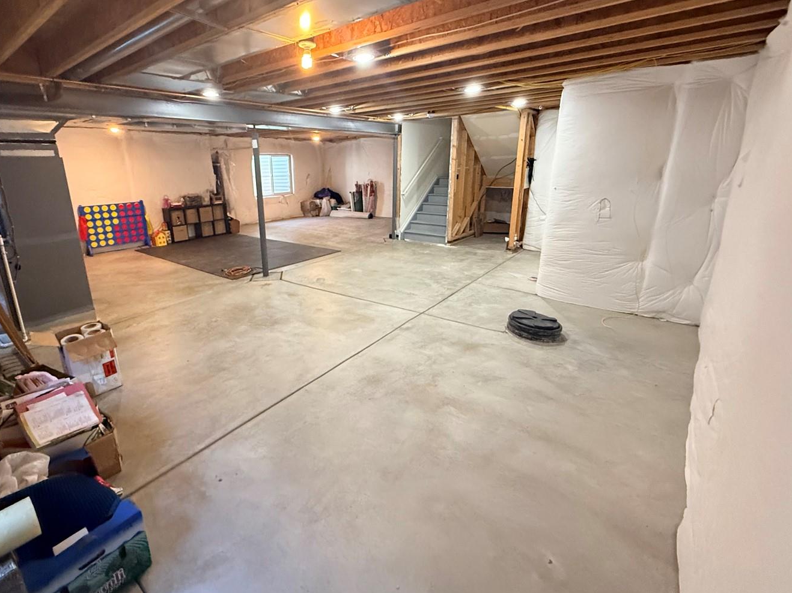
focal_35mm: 17
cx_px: 338
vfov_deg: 74.6
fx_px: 389
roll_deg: +1.5
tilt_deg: -15.6
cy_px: 273
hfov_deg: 90.4
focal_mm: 2.22
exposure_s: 1/60
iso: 640
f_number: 2.2
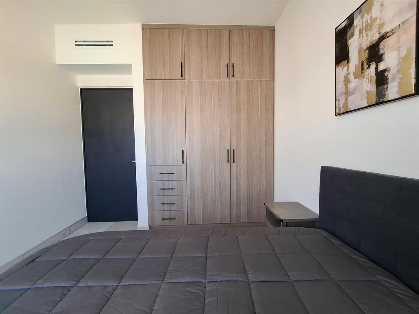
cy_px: 157
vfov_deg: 89.9
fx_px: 157
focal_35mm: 13
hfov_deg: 106.2
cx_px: 210
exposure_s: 1/40
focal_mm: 1.74
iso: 125
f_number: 2.2
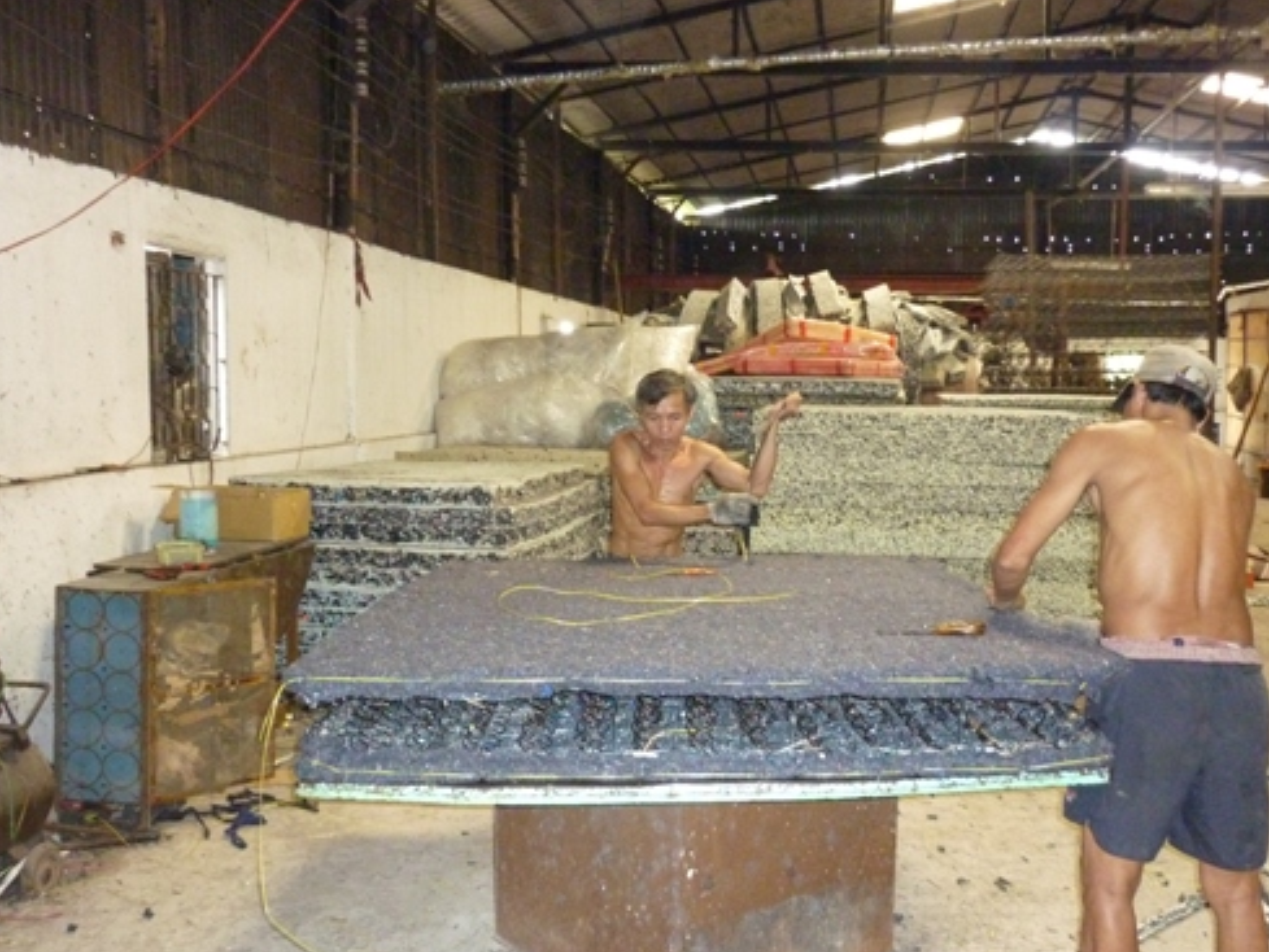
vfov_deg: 39.7
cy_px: 501
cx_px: 663
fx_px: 1320
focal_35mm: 36
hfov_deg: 51.3
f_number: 2.8
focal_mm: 5.5
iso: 800
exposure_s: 1/30
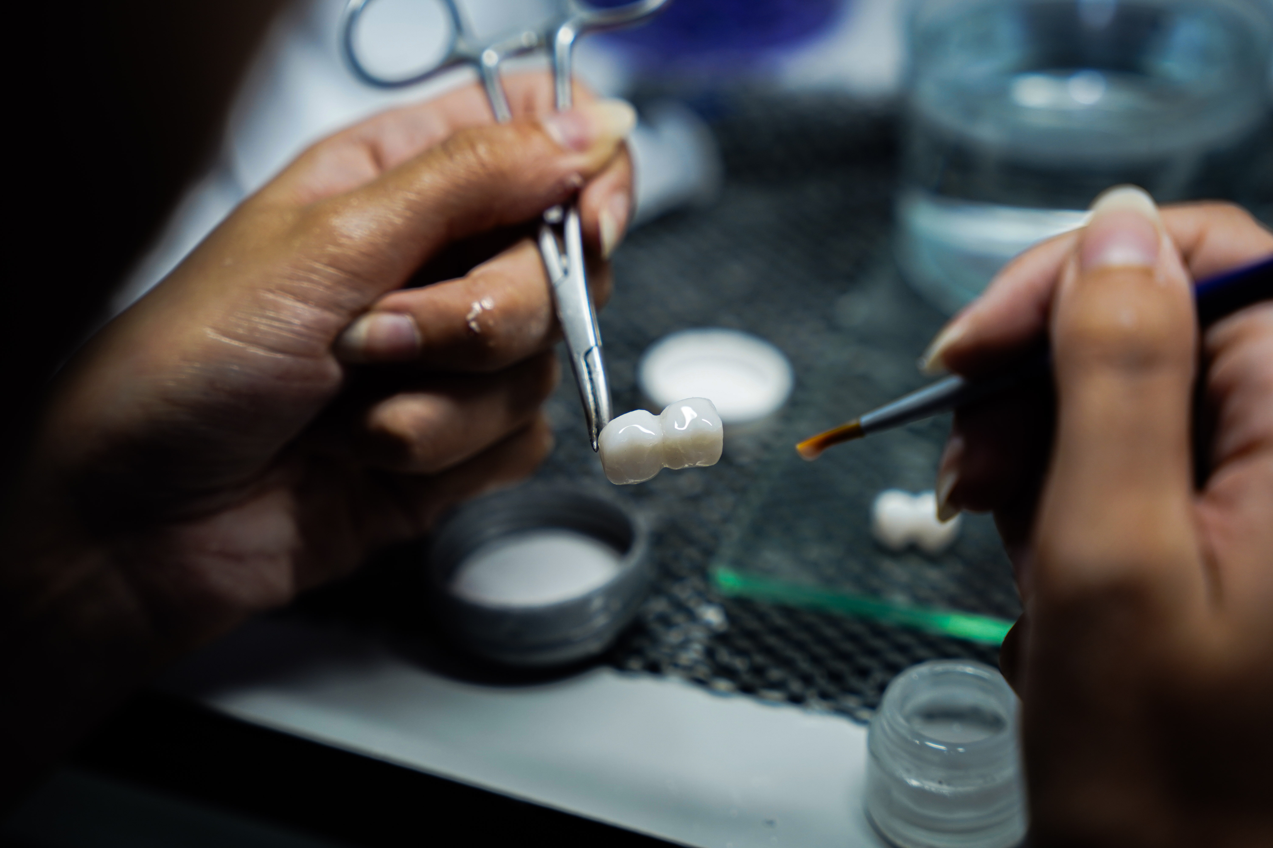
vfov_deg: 19.5
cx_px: 636
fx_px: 2475
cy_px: 424
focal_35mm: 70
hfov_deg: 28.8
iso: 500
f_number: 3.5
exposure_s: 1/200
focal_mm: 70
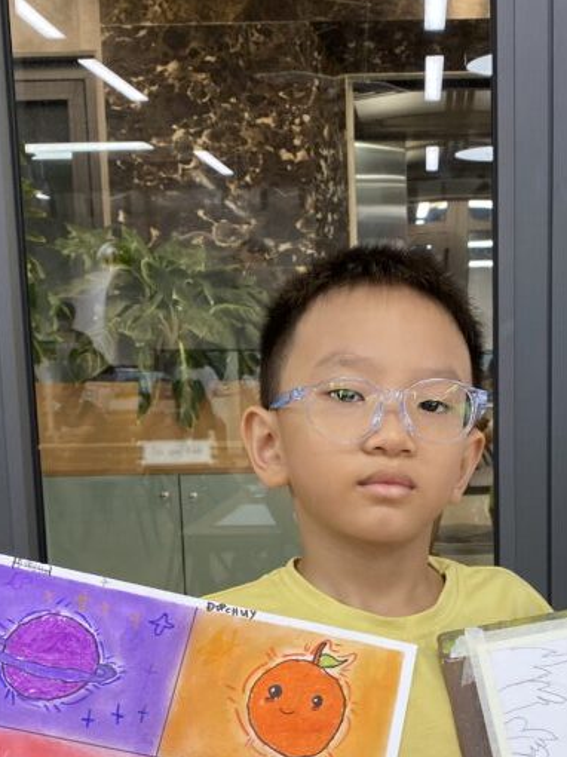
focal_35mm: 51
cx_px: 422
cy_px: 527
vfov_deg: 37.0
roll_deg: +0.5
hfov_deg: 28.1
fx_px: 1115
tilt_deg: -7.7
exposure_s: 1/100
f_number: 1.8
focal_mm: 4.25
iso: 125
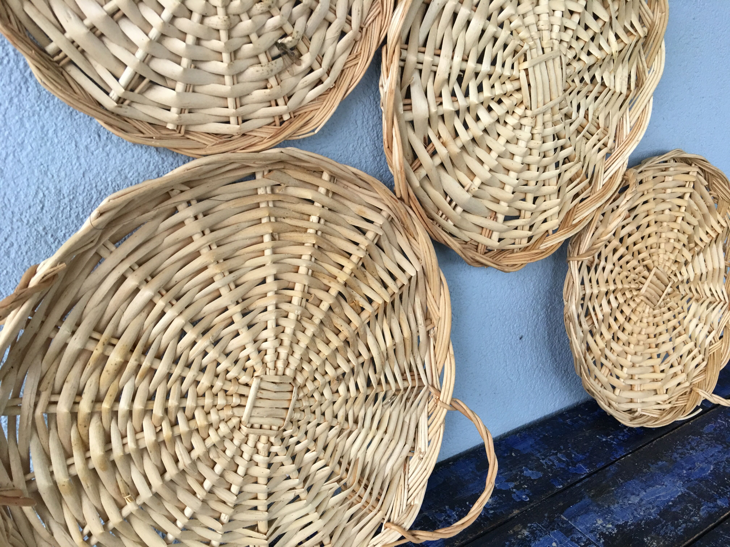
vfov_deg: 48.2
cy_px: 274
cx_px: 365
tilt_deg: -23.2
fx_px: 612
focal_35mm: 29
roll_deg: -0.2
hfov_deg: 61.7
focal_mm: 4.15
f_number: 2.2
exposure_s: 1/33
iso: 64
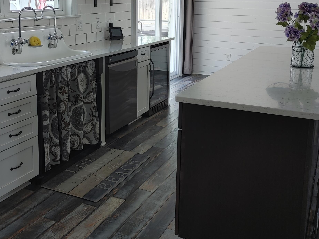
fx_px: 387
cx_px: 126
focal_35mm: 42
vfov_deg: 33.9
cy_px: 70
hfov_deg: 44.5
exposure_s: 1/120
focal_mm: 5.58
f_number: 1.8
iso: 50
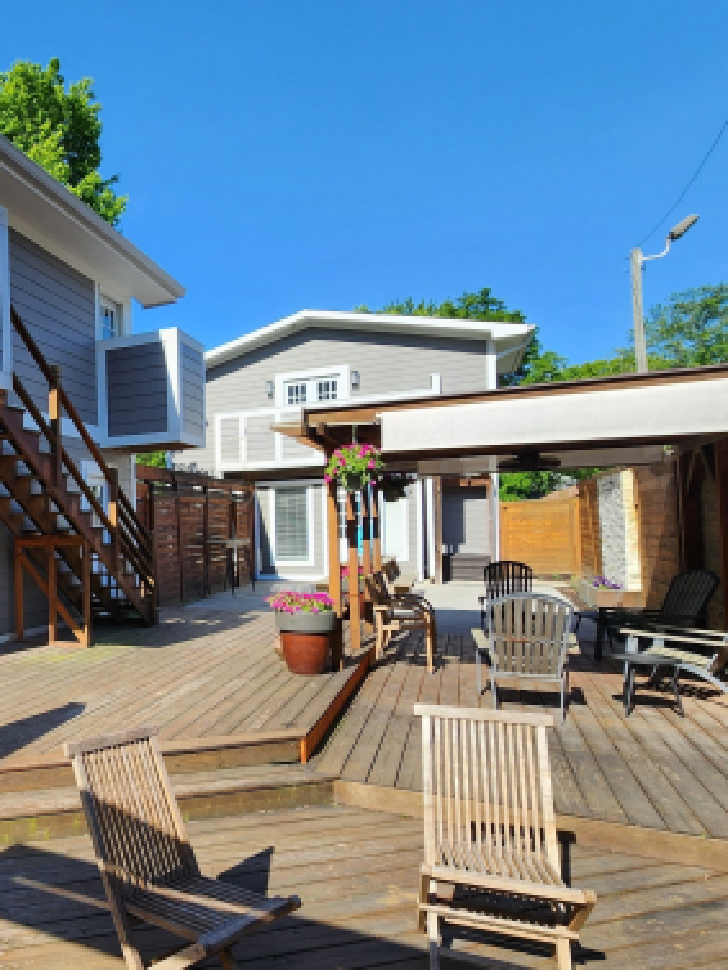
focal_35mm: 23
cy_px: 538
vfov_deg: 73.7
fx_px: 645
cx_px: 35
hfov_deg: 50.2
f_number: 2.2
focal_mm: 2.2
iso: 50
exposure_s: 1/1135
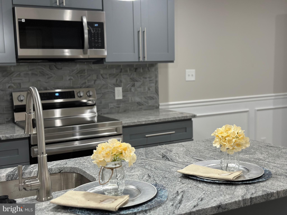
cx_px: 144
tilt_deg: -6.3
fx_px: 398
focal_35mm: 48
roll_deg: +1.0
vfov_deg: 30.3
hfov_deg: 39.7
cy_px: 108
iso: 125
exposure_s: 1/60
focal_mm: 6.86
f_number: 1.78
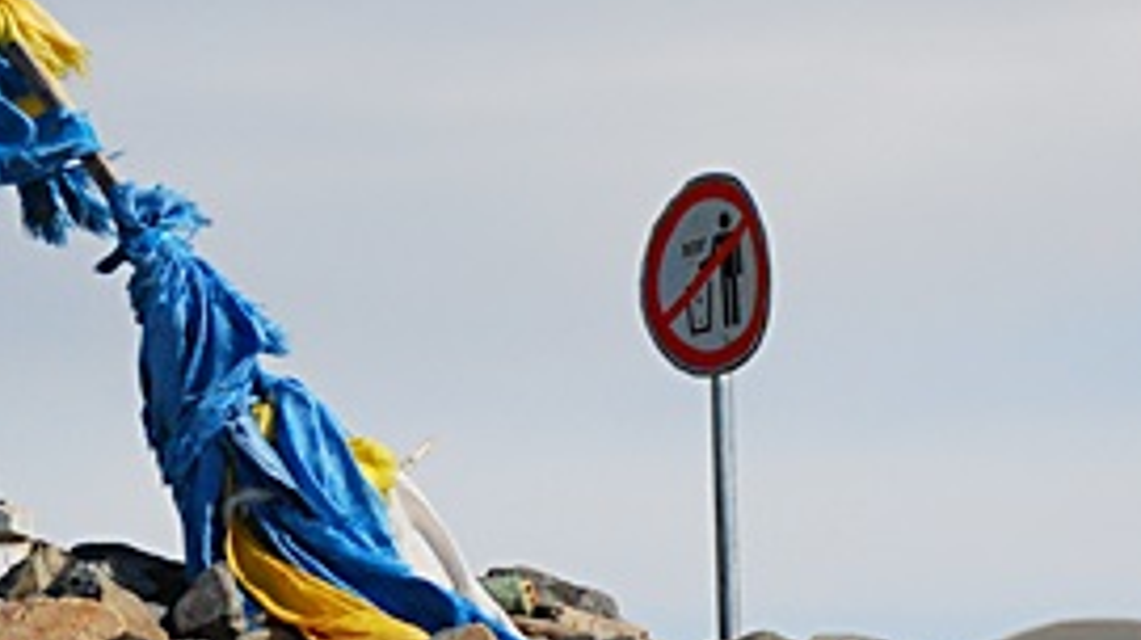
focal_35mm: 288
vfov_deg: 4.2
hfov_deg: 7.4
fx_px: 8707
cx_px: -211
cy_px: 547
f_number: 5.6
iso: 400
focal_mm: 62
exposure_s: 1/1600
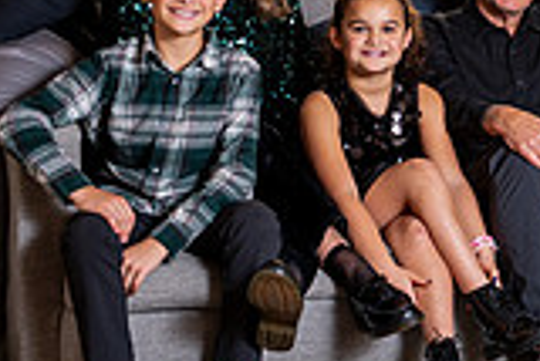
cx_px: 729
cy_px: -15
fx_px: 2072
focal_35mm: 138
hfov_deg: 14.2
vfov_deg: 9.9
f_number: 5
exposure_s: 1/200
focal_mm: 38
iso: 500
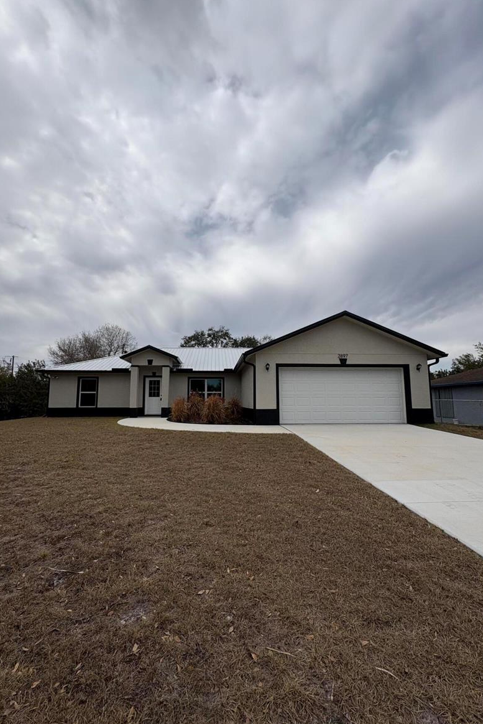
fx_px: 302
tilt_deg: +7.8
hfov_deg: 77.3
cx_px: 234
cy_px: 369
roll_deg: -0.1
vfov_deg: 100.4
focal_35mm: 15
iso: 50
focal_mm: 2.22
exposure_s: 1/2985
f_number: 2.2
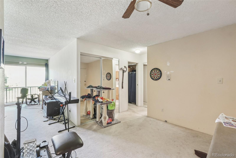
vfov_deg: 77.3
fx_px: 98
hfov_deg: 100.4
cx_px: 118
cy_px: 79
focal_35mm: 15
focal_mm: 10
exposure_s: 1
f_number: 8
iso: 800
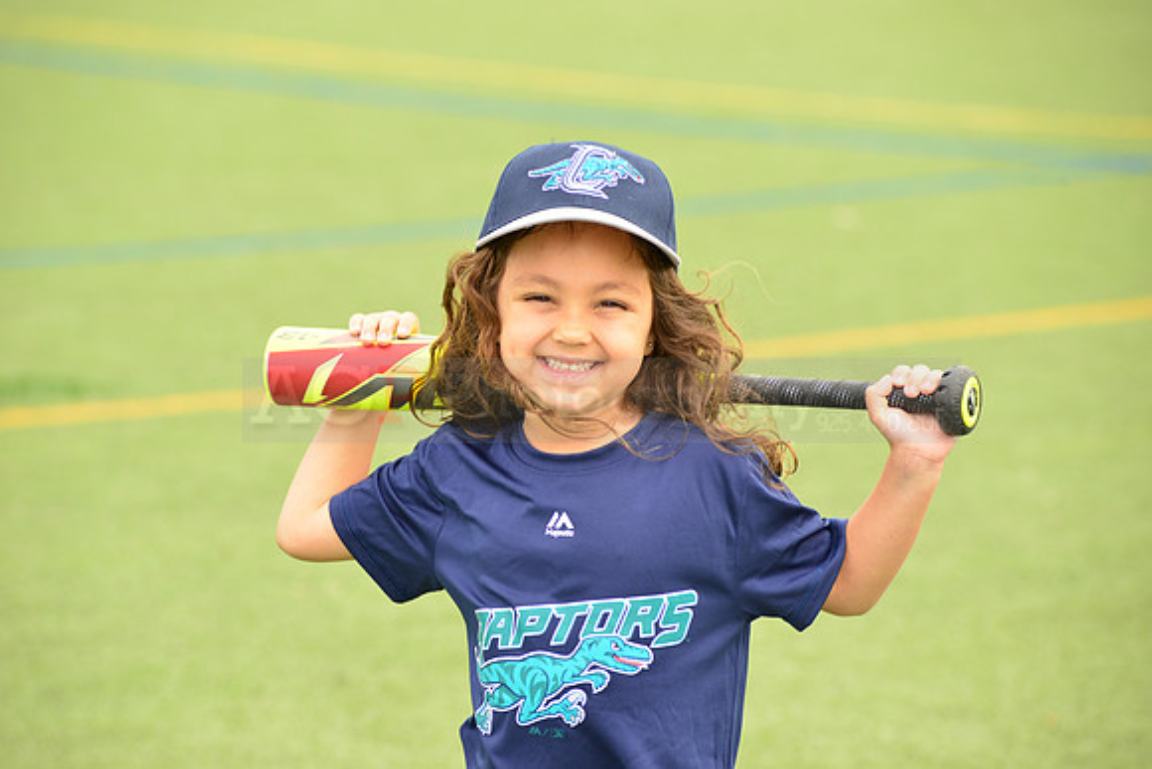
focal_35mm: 200
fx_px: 6401
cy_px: 384
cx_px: 576
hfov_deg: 10.3
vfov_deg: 6.9
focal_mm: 200
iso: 250
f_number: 8
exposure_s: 1/200
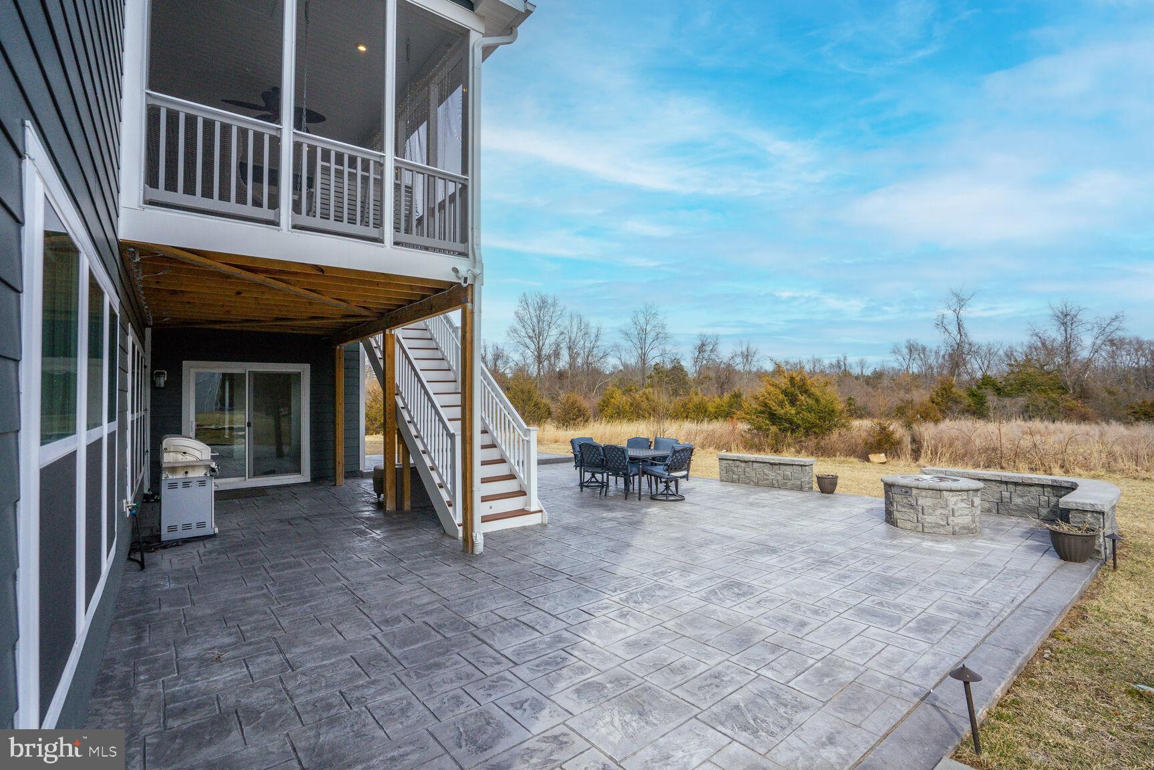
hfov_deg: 96.7
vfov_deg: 73.7
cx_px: 577
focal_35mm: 16
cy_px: 385
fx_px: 513
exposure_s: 1/1250
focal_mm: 16
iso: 800
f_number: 8
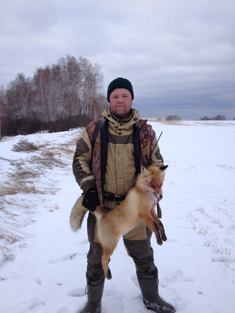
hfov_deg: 40.7
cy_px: 156
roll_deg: -0.9
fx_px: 317
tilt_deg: -6.8
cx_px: 118
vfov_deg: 52.6
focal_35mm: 35
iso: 50
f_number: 2.4
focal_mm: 4.28
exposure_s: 1/506
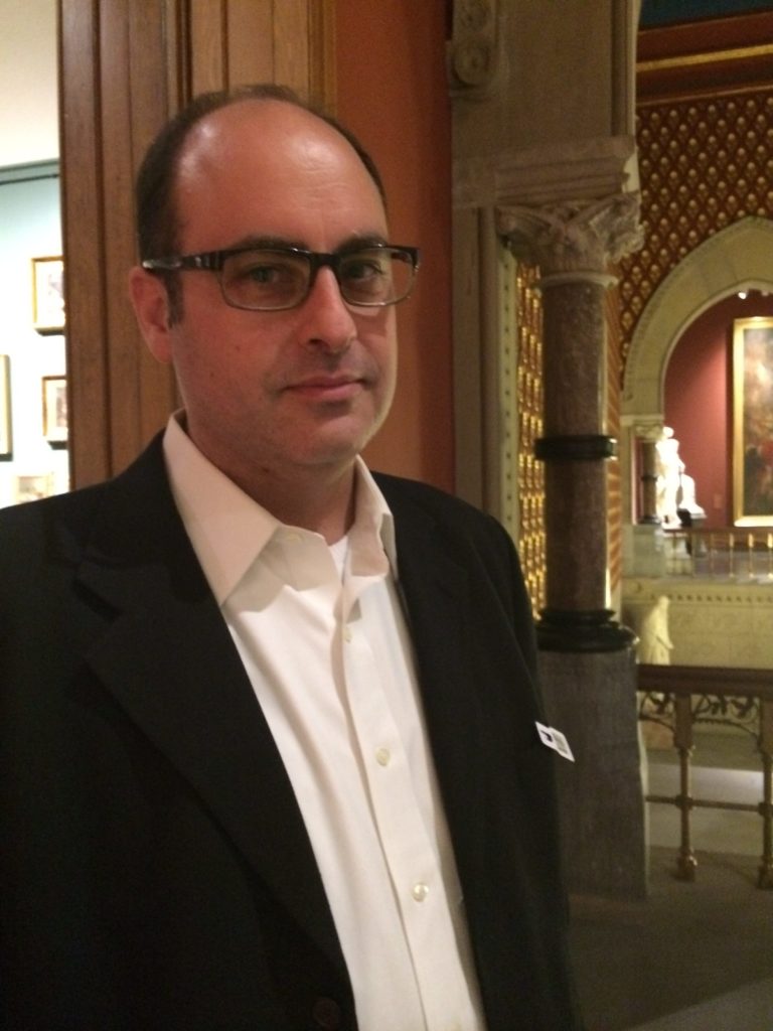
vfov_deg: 60.0
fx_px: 893
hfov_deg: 46.8
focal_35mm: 30
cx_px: 386
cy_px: 516
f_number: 2.2
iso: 800
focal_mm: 4.12
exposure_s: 1/15
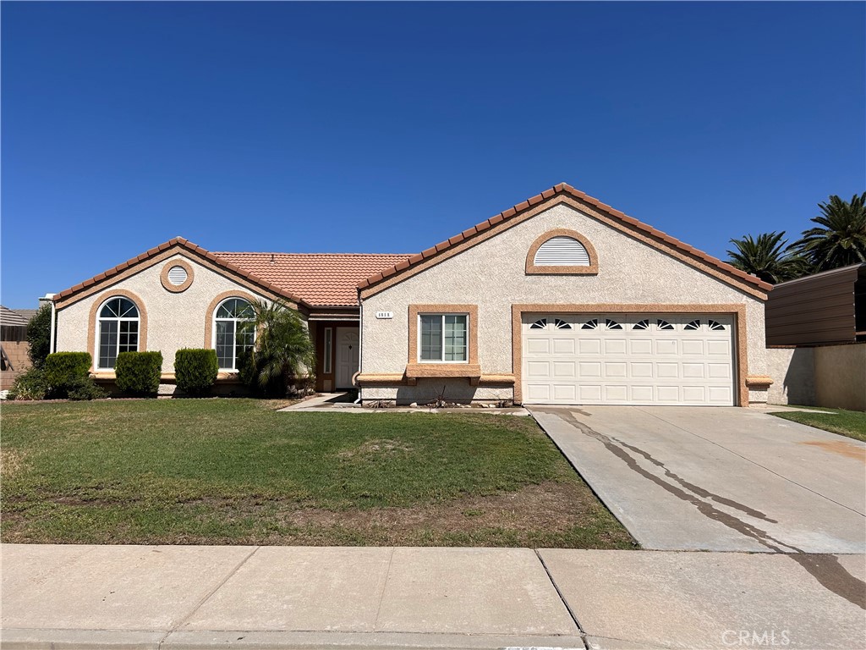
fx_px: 650
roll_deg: -0.3
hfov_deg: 67.3
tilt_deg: +3.9
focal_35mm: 26
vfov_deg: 53.1
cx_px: 433
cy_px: 325
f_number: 1.5
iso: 50
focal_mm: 5.7
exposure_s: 1/8000
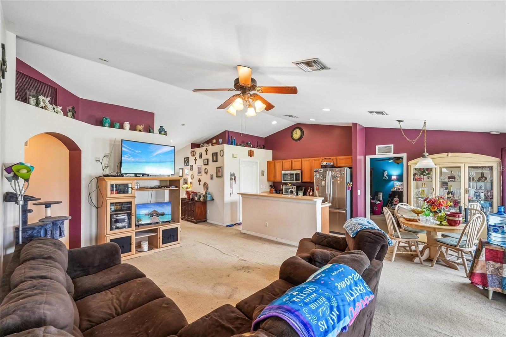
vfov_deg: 73.7
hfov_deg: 96.7
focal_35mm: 16
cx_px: 253
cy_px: 168
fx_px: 225
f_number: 8
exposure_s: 1/5
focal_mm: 16
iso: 400
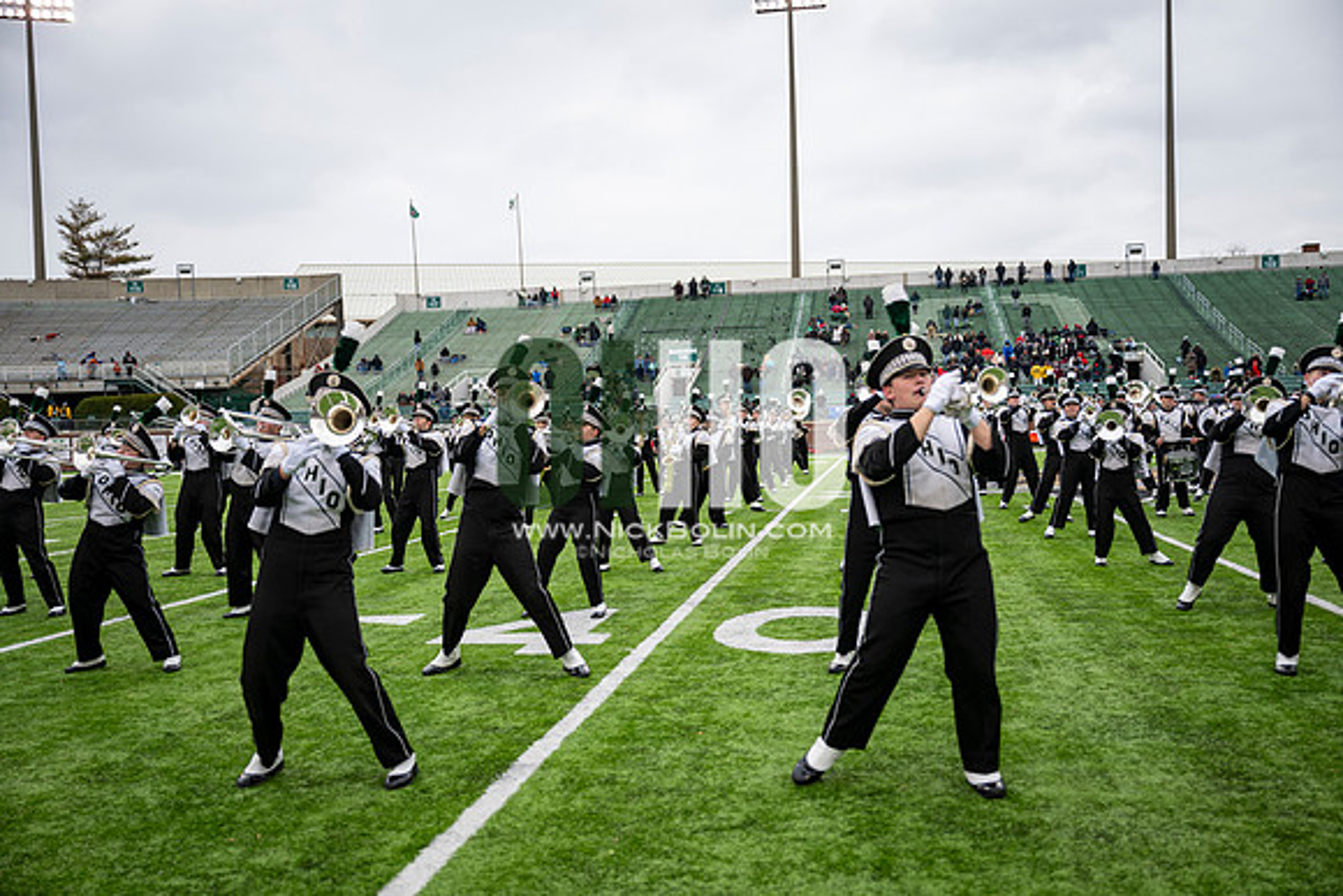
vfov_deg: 40.6
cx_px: 672
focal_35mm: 32
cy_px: 448
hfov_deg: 58.0
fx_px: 1213
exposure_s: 1/500
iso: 100
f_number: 2.8
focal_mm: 32.5
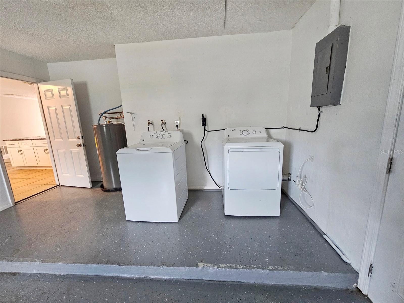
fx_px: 152
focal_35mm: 13
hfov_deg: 106.2
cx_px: 202
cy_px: 152
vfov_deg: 89.9
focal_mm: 2.2
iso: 500
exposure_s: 1/30
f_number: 2.2
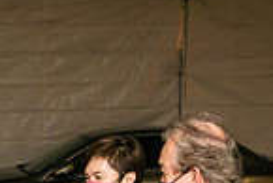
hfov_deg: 15.6
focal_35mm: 129
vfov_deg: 10.2
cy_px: 295
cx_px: 17
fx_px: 979
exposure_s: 1/125
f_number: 2.8
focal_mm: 15
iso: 1600
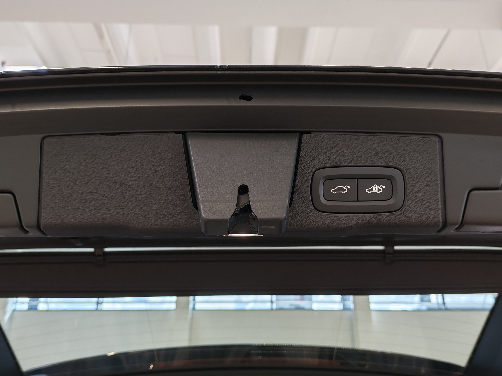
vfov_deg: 41.8
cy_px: 188
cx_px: 251
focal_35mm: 34
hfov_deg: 54.0
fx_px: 493
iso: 160
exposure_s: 1/100
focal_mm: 6.12
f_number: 1.9
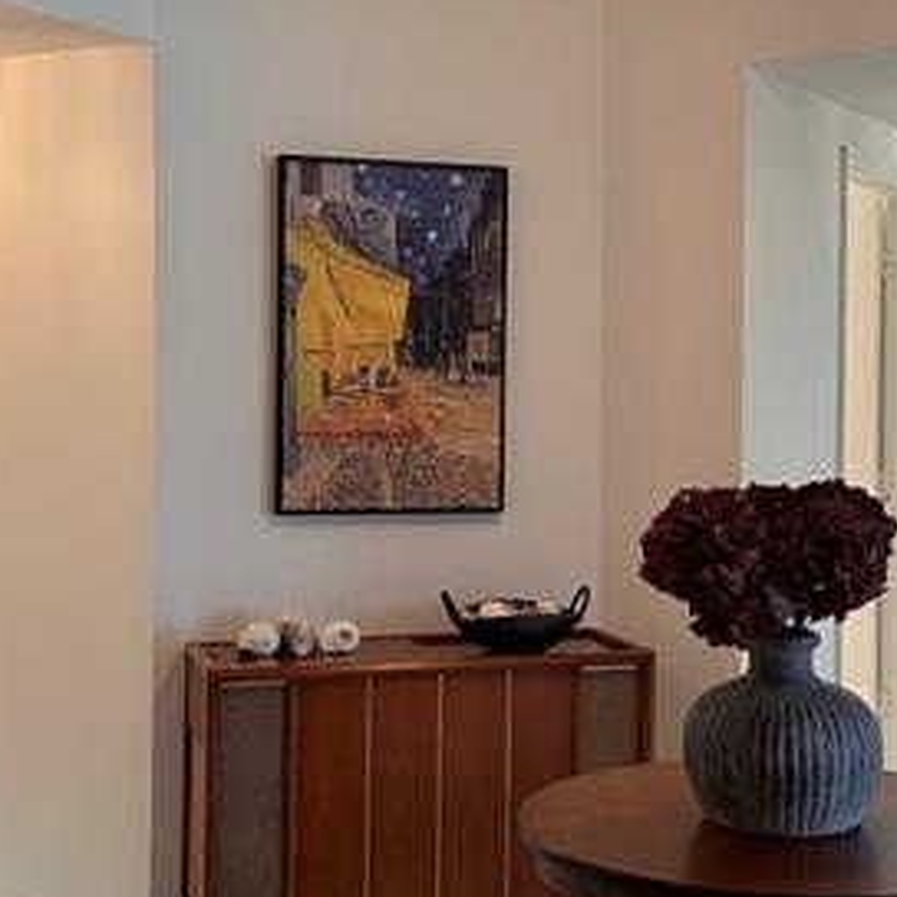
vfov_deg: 28.6
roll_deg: -1.4
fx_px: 1759
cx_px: 544
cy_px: 406
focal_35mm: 60
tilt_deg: -0.4
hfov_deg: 28.5
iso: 160
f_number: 1.78
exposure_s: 1/120
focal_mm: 6.86
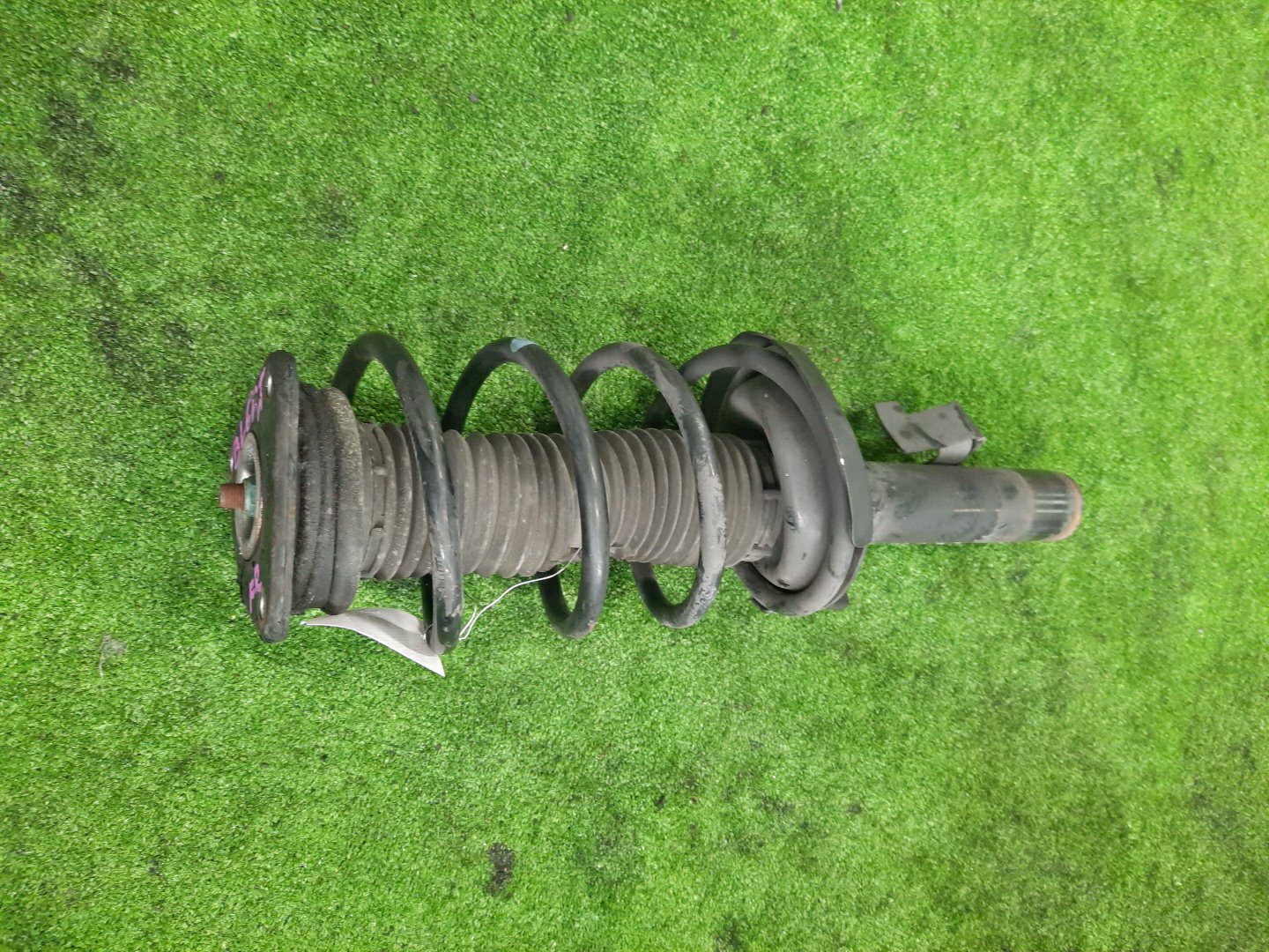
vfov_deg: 54.9
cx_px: 634
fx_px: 916
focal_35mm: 25
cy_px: 476
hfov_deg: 69.4
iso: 337
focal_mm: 4.6
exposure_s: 1/33
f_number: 2
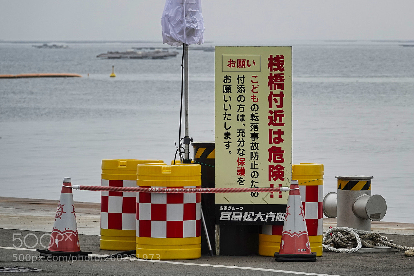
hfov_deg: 7.5
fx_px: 3162
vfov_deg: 5.0
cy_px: 111
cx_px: 250
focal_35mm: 275
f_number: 4
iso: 100
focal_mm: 81.1
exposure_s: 1/800
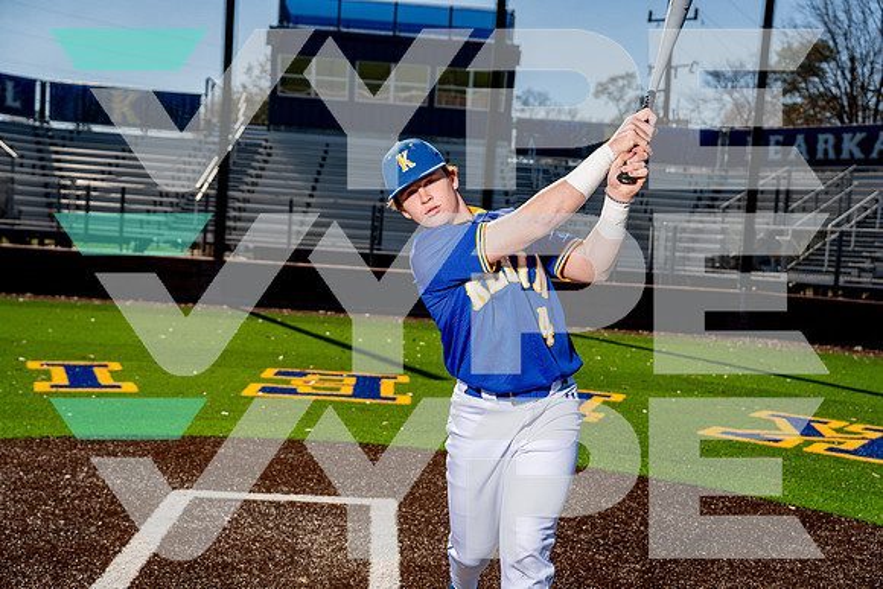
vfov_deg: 31.2
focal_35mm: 43
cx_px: 442
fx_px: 1055
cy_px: 294
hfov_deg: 45.4
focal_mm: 43
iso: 100
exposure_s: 1/2000
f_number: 4
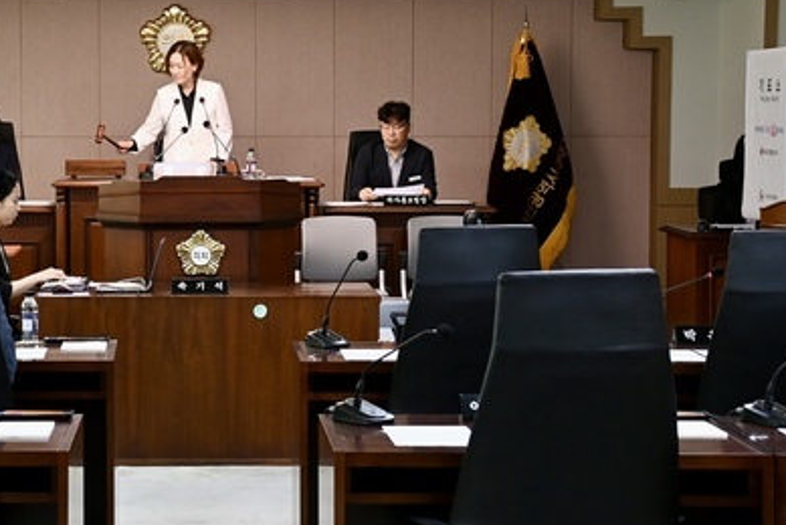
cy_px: 203
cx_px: 220
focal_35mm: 92
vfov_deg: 14.9
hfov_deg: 22.0
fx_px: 2010
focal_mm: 38
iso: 560
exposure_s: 1/60
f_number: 4.2
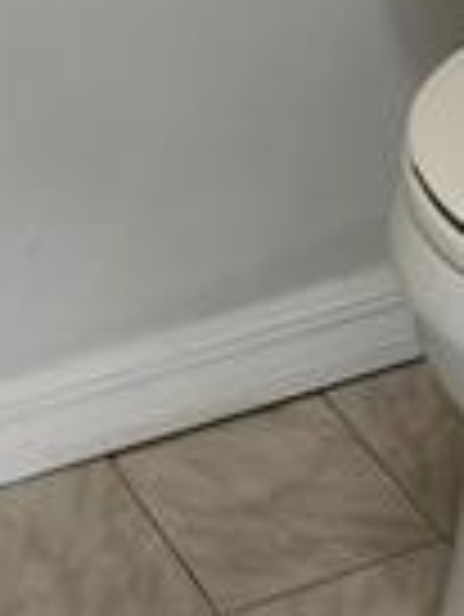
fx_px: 2302
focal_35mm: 129
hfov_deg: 11.5
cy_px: -926
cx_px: 126
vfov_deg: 11.9
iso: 80
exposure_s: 1/120
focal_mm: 5.54
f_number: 1.8
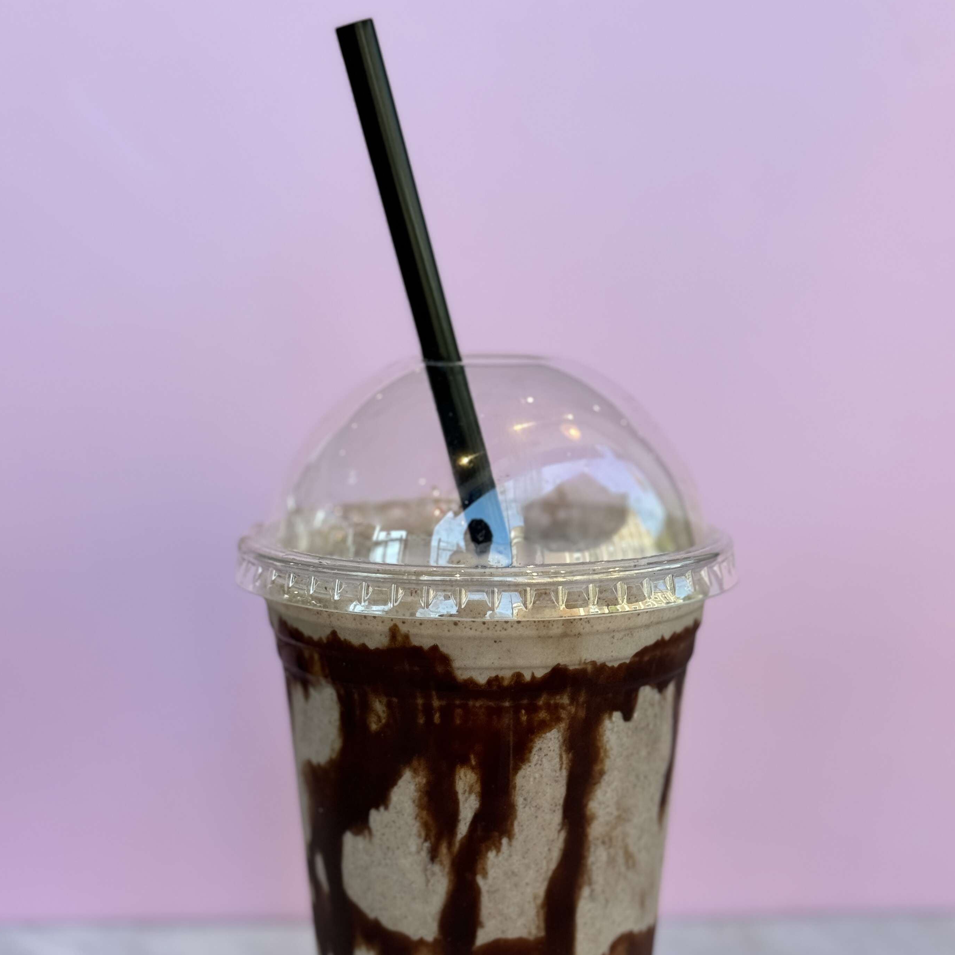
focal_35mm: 62
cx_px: 498
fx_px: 1935
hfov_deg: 27.7
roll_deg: +0.3
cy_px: 617
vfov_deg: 27.6
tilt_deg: -12.5
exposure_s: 1/340
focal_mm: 6.76
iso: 64
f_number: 1.78
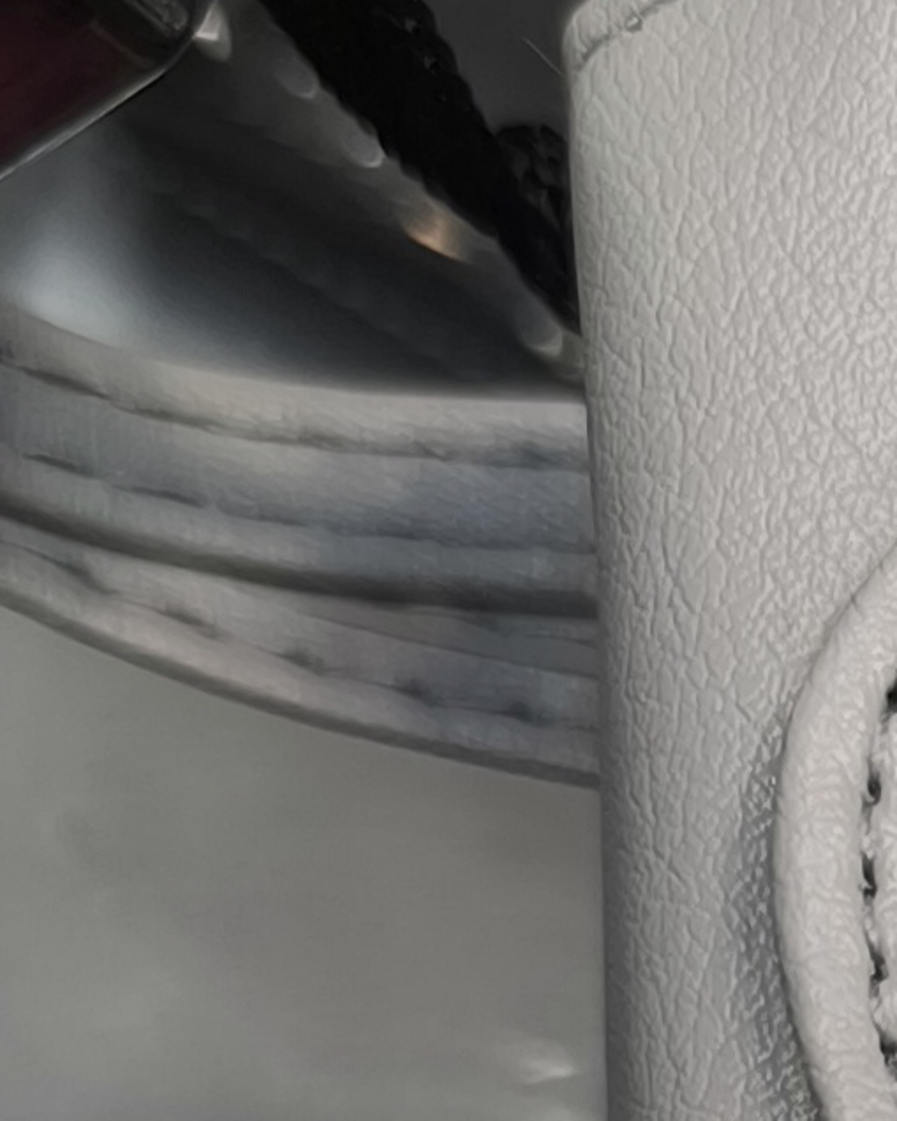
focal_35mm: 144
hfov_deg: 9.9
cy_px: 2246
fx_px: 4777
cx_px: 1849
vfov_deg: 11.9
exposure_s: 1/100
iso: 80
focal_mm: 6.14
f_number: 1.65
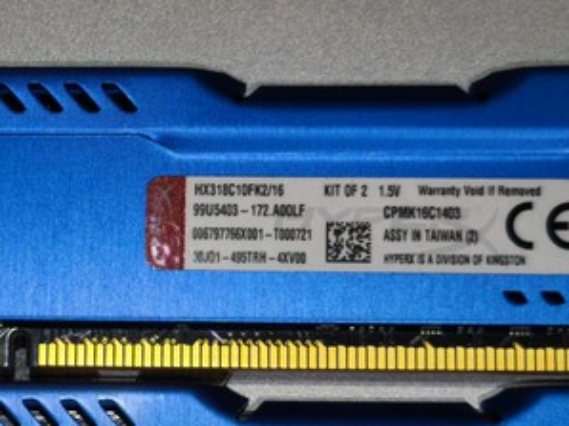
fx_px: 2382
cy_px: 336
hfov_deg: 13.6
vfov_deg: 10.2
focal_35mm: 145
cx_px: 157
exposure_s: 1/120
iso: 160
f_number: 1.6
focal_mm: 6.57
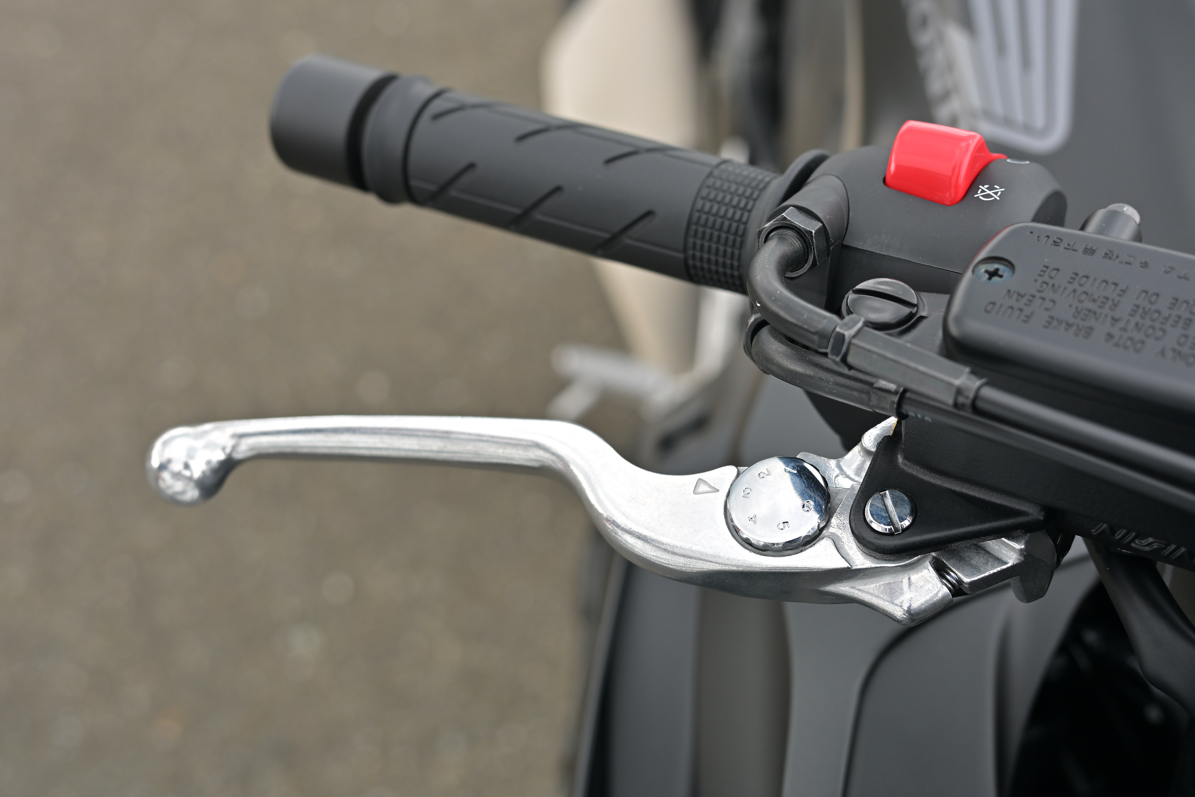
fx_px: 1792
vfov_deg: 25.1
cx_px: 598
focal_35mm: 54
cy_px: 398
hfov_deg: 36.9
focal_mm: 36
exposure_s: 1/250
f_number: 4
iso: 80
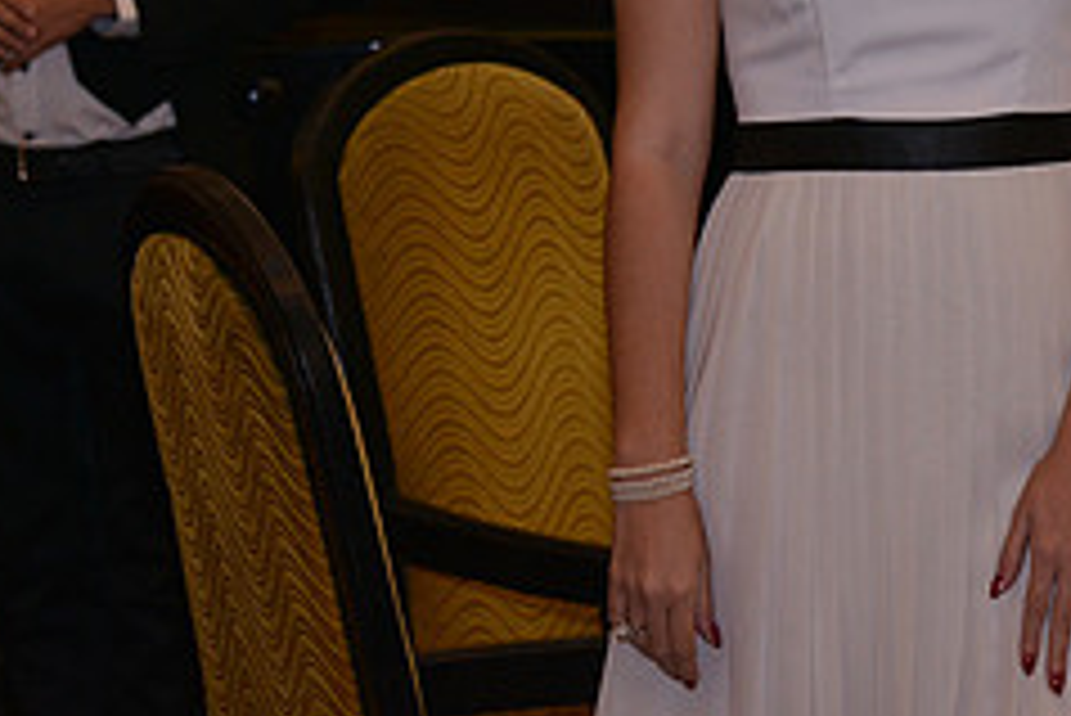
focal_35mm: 161
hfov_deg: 12.7
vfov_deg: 8.4
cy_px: -142
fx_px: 4792
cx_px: 914
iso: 1000
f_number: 4.5
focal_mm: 66
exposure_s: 1/250
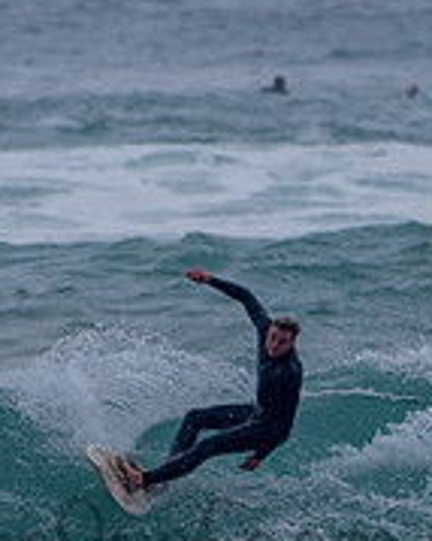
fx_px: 29832
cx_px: 300
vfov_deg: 1.0
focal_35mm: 1865
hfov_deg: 0.8
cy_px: 650
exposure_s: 1/2000
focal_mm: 500
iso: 500
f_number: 5.6
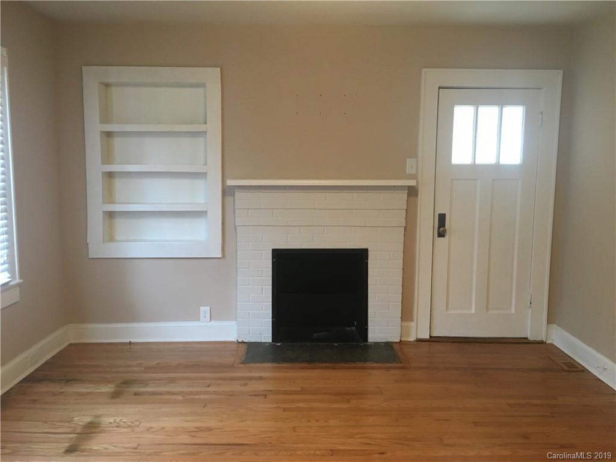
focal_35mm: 29
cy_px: 231
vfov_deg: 48.2
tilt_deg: -6.2
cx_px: 308
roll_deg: -1.0
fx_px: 516
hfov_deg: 61.7
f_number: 2.2
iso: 125
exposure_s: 1/30
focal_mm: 4.15
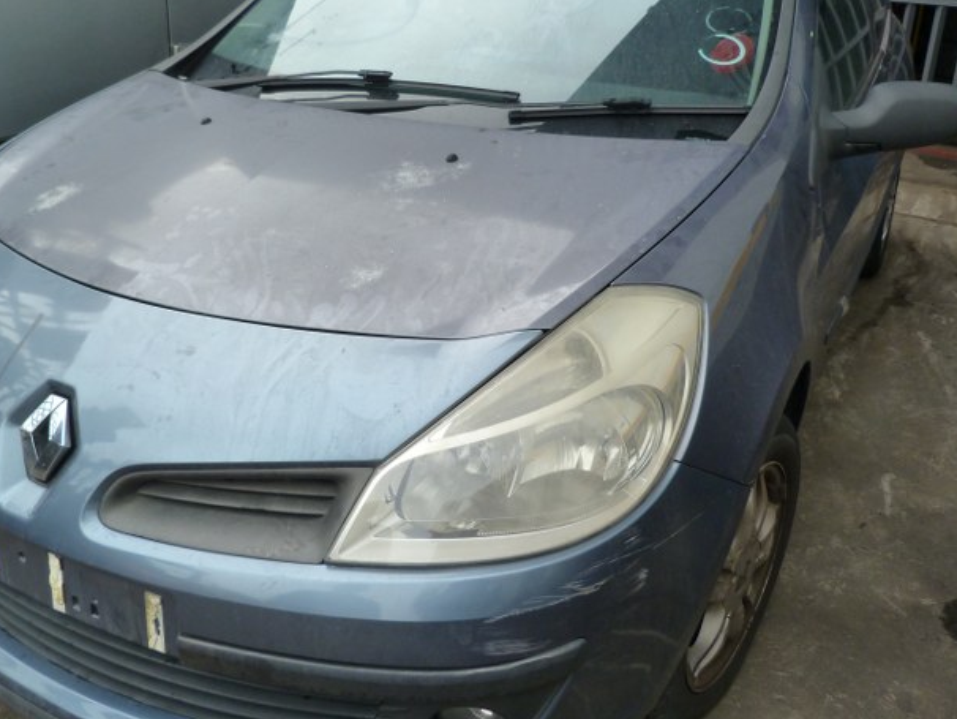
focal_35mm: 33
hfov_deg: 55.3
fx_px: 913
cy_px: 284
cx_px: 464
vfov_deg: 42.7
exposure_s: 1/100
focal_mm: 4.5
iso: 125
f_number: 3.2
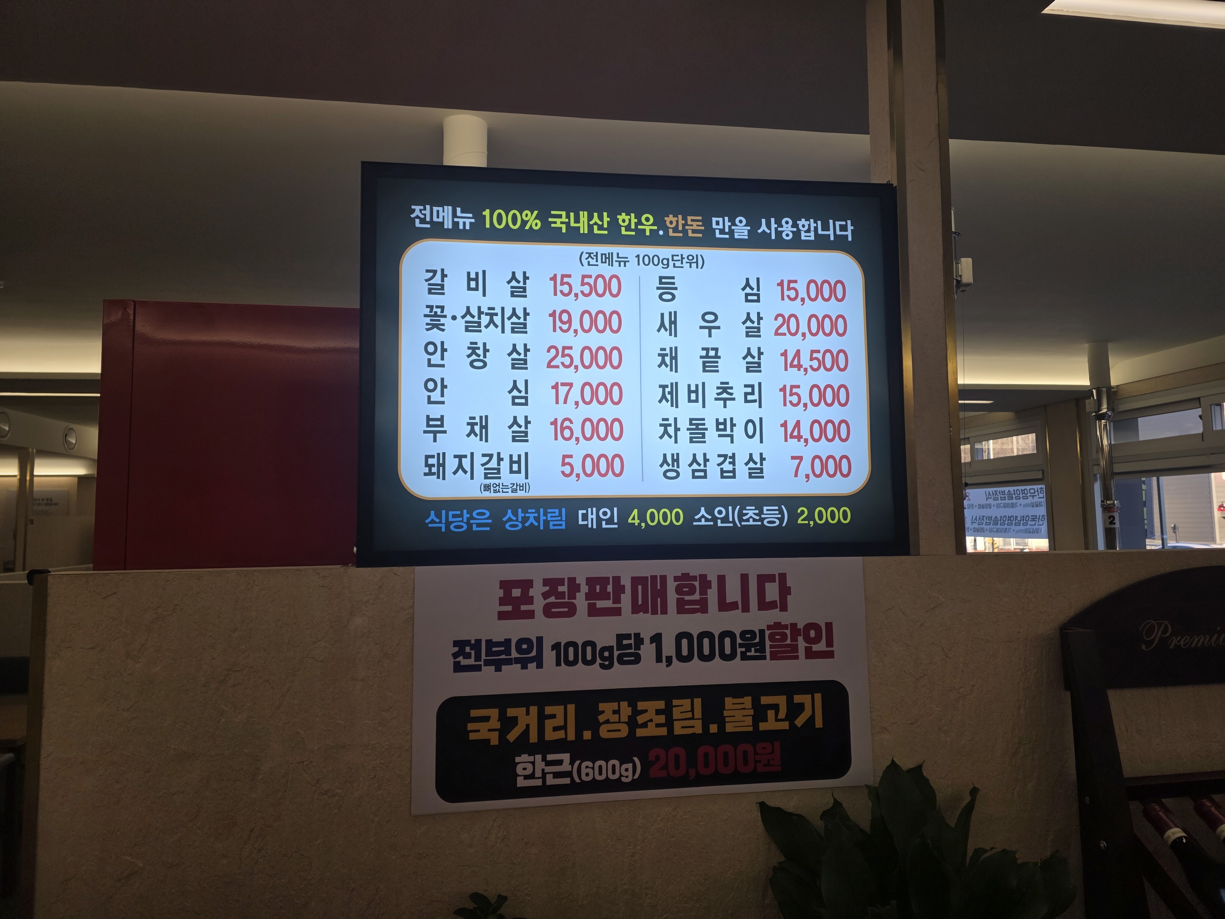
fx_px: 814
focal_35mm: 23
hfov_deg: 73.9
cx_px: 612
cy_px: 460
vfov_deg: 58.9
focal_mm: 6.3
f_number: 1.7
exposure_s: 1/137
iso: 12
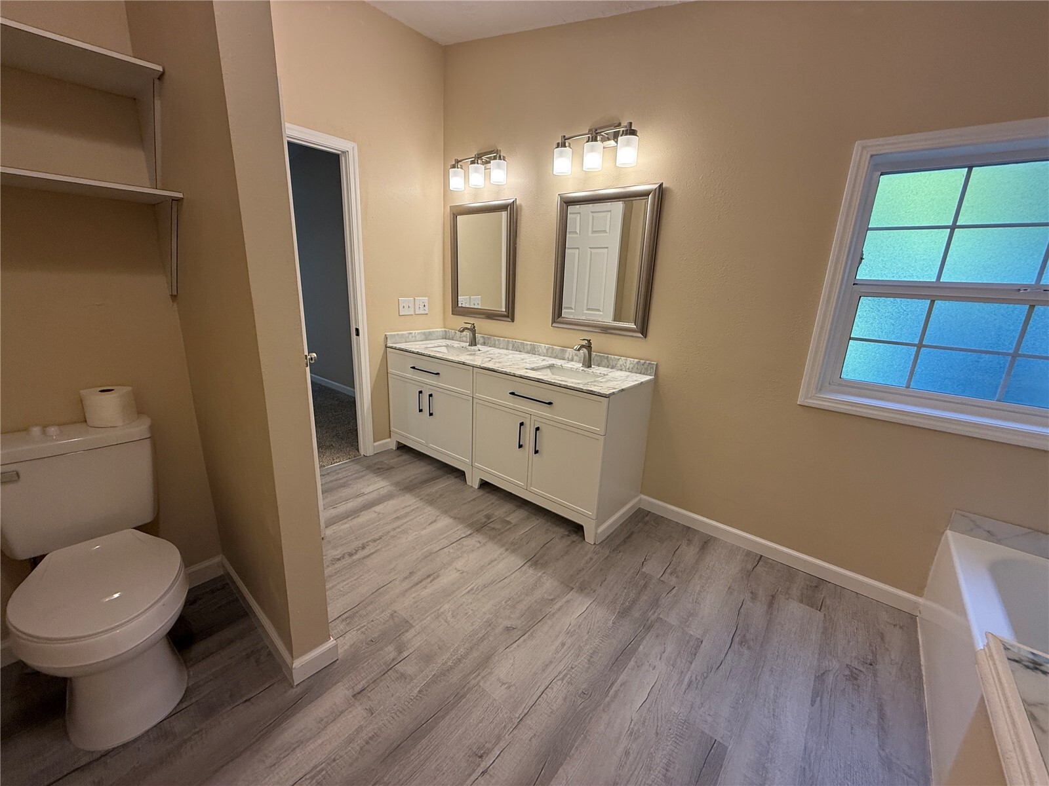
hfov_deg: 102.1
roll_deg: -1.3
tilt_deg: -12.3
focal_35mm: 14
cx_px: 524
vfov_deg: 85.7
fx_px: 424
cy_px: 393
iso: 125
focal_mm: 2.22
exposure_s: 1/120
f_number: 2.2
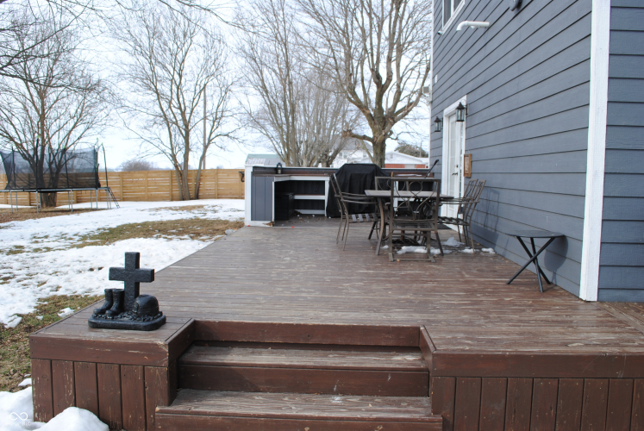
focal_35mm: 30
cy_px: 216
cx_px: 322
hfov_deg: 61.9
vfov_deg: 43.7
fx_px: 537
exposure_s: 1/200
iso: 100
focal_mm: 20
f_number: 7.1
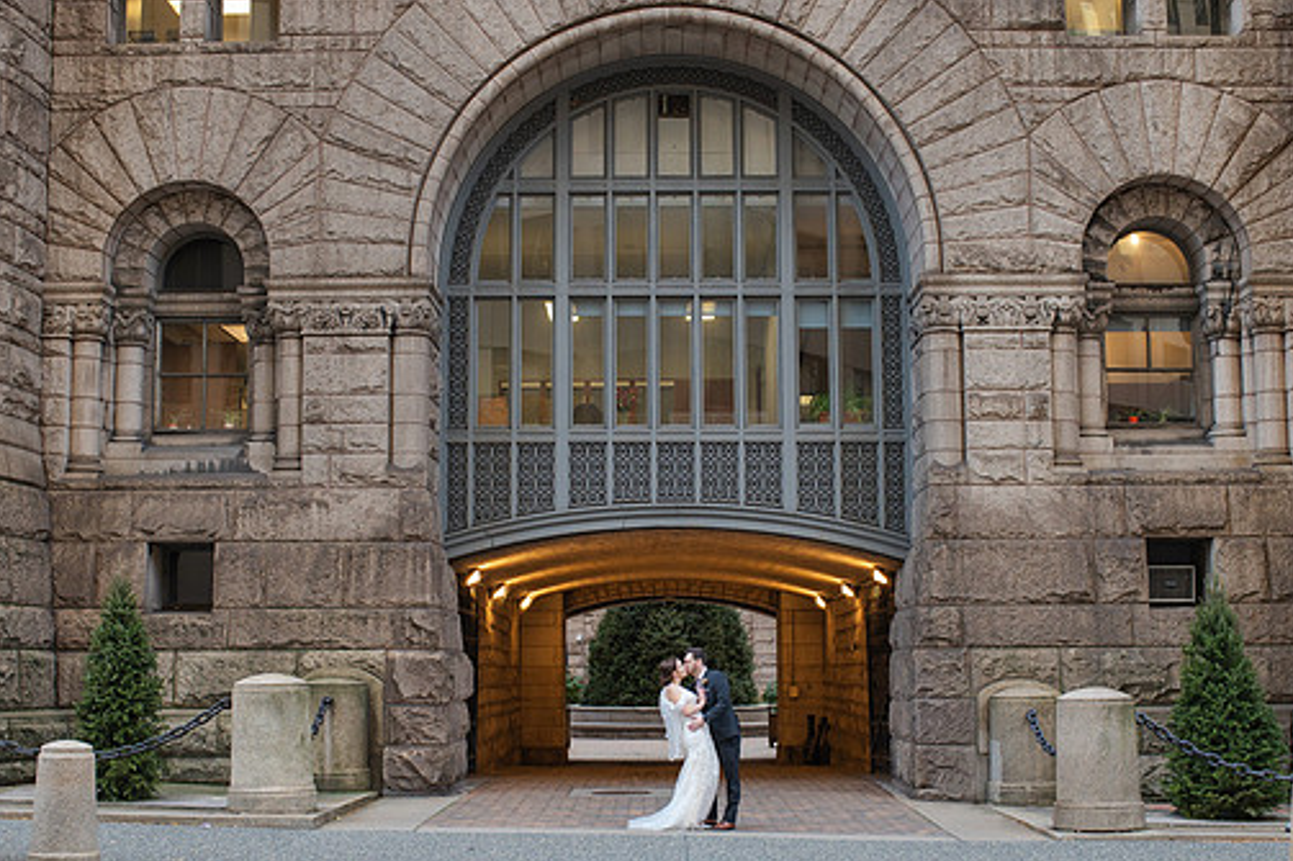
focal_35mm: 48
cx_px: 639
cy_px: 514
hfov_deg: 41.1
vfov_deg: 28.0
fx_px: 1723
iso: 1000
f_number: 3.5
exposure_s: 1/320
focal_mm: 35
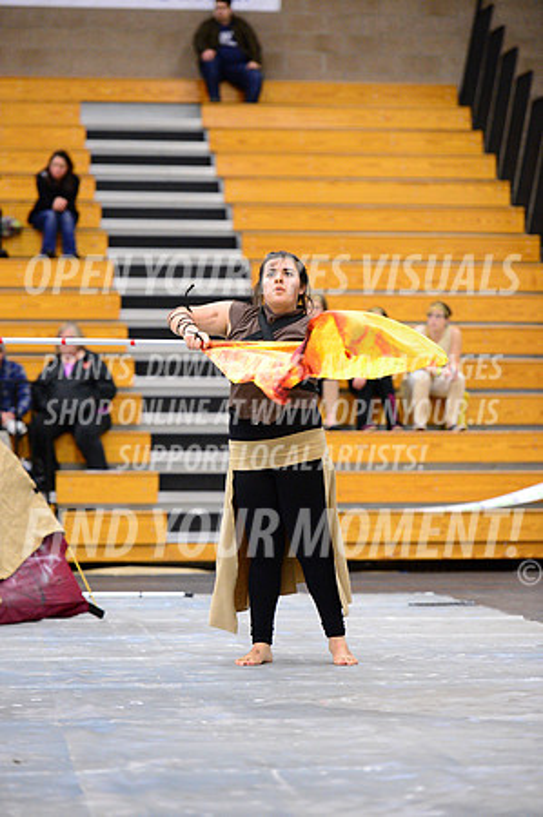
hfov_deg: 10.5
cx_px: 272
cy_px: 408
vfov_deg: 15.8
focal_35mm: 130
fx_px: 2948
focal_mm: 130
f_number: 2.8
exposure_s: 1/320
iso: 8000
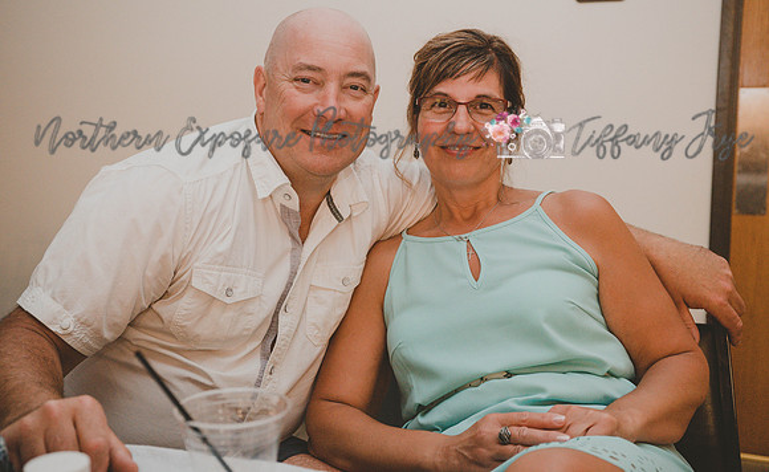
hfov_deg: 46.4
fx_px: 897
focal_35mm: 43
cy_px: 216
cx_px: 384
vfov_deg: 29.5
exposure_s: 1/60
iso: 4000
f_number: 4
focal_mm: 42
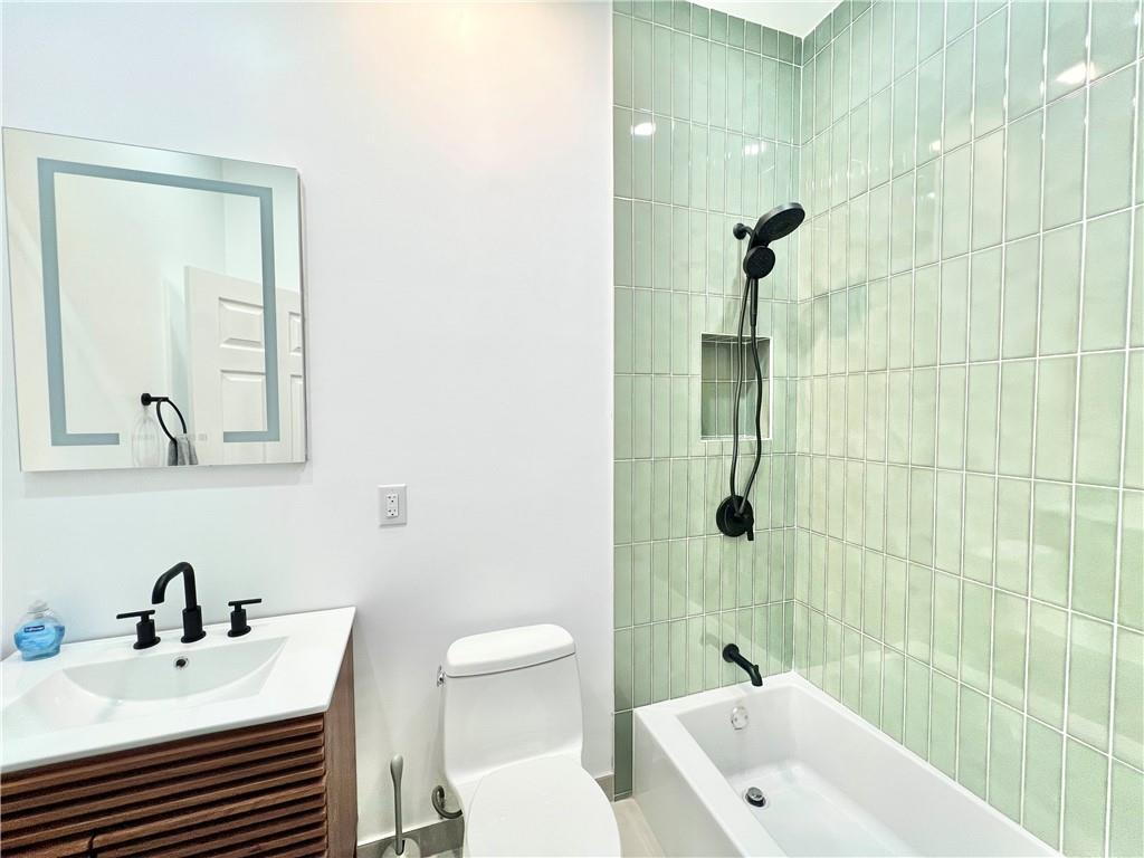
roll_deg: +0.3
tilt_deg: -2.7
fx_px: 430
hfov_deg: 106.2
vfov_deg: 89.9
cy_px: 429
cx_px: 572
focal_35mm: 13
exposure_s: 1/120
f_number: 1.8
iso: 125
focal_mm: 1.57
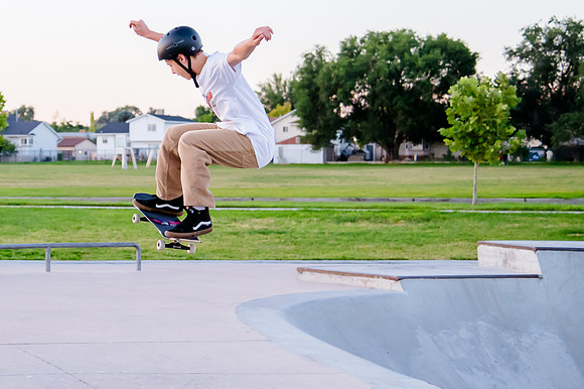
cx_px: 55
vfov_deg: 14.5
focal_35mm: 94
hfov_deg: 21.2
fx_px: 1523
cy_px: 162
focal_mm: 50
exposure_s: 1/640
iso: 2500
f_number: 4
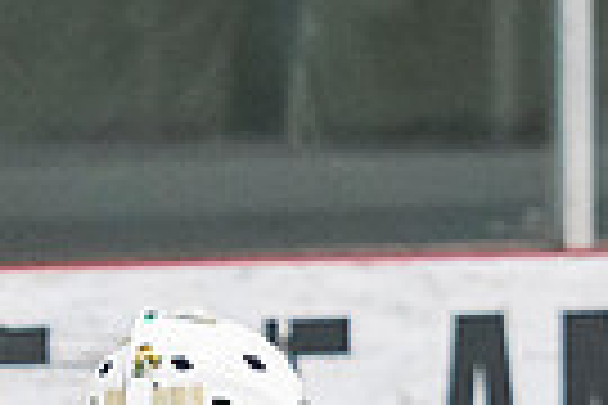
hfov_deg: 2.1
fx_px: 16736
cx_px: 165
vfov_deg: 1.4
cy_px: 715
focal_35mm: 991
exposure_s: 1/640
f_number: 3.2
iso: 3200
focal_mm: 135
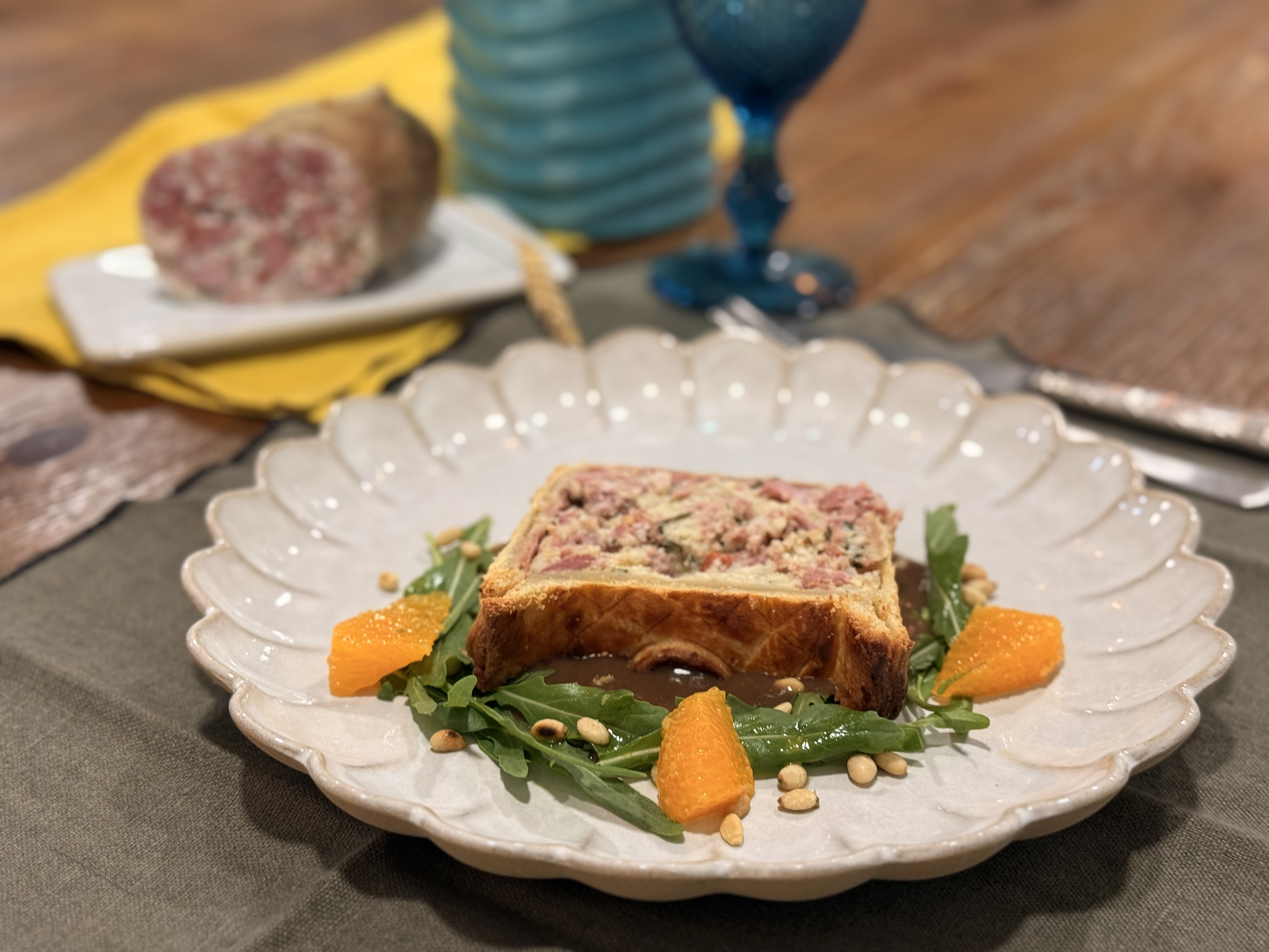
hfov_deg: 39.7
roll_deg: -0.1
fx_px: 1760
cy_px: 476
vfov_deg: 30.3
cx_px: 634
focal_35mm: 48
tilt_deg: -27.0
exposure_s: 1/50
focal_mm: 6.76
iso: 100
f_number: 1.78
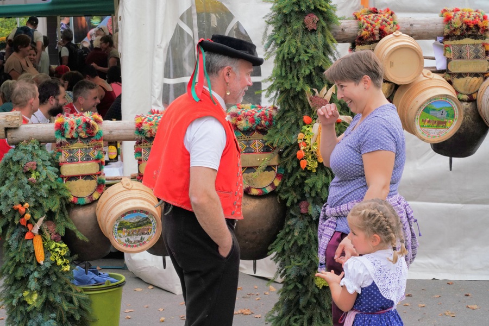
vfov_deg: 16.1
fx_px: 1154
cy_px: 163
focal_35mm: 85
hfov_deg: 23.9
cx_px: 244
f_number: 14
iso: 1250
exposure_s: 1/400
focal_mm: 85
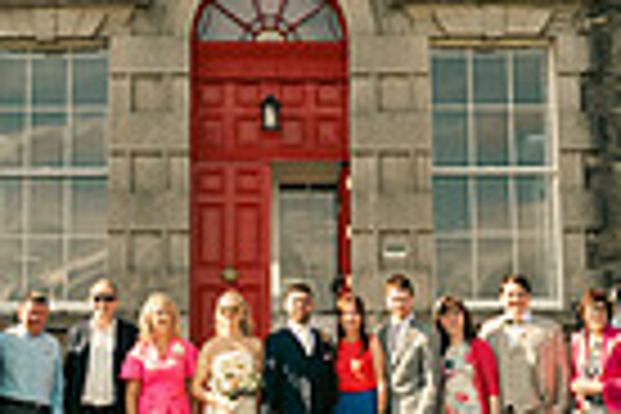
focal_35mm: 101
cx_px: 292
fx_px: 1742
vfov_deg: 13.5
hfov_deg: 20.2
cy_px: 65
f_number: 5.6
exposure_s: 1/400
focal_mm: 24
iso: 160
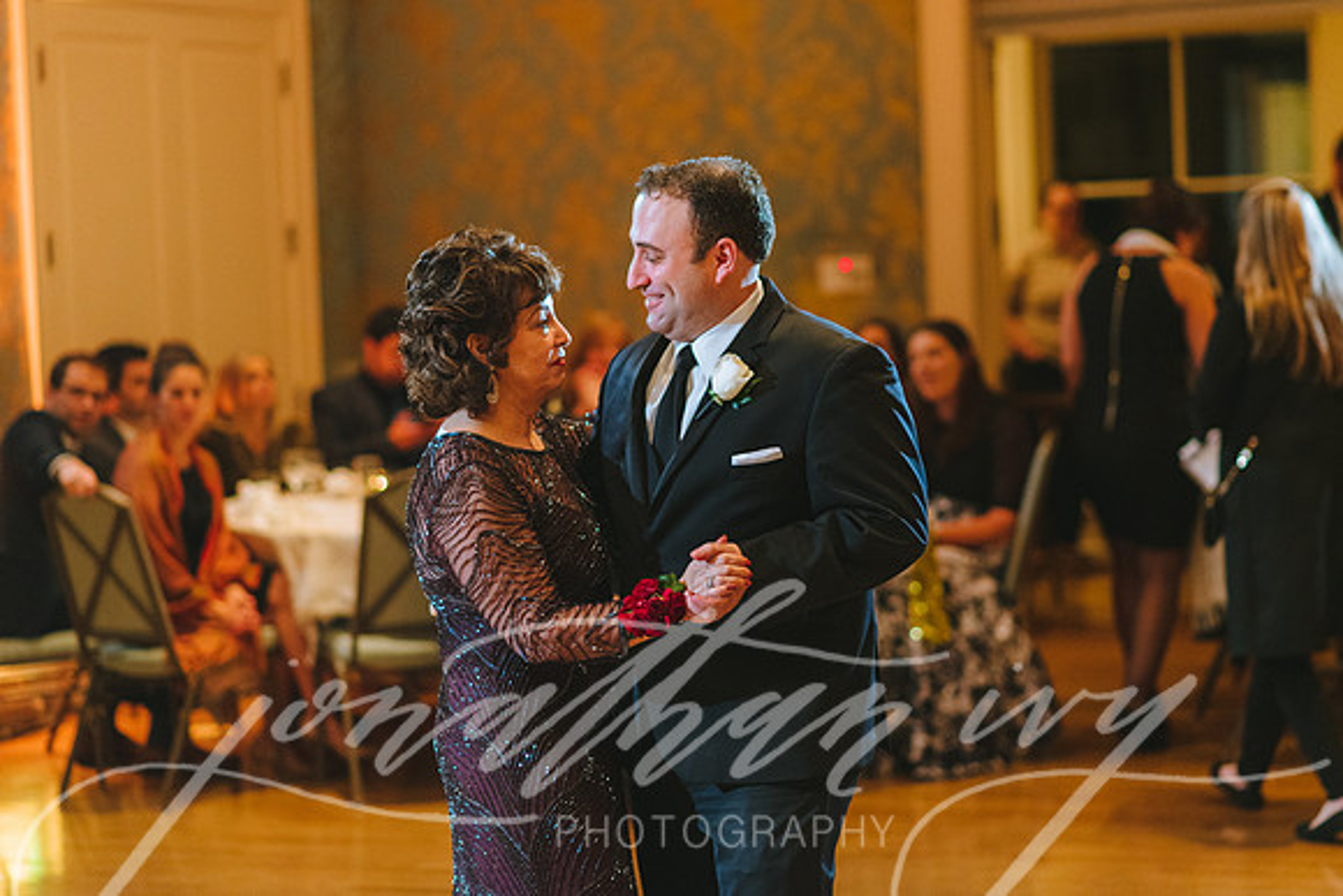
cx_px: 714
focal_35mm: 90
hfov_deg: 22.5
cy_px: 419
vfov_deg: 15.1
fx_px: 3373
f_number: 2.2
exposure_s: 1/160
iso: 1250
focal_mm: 85
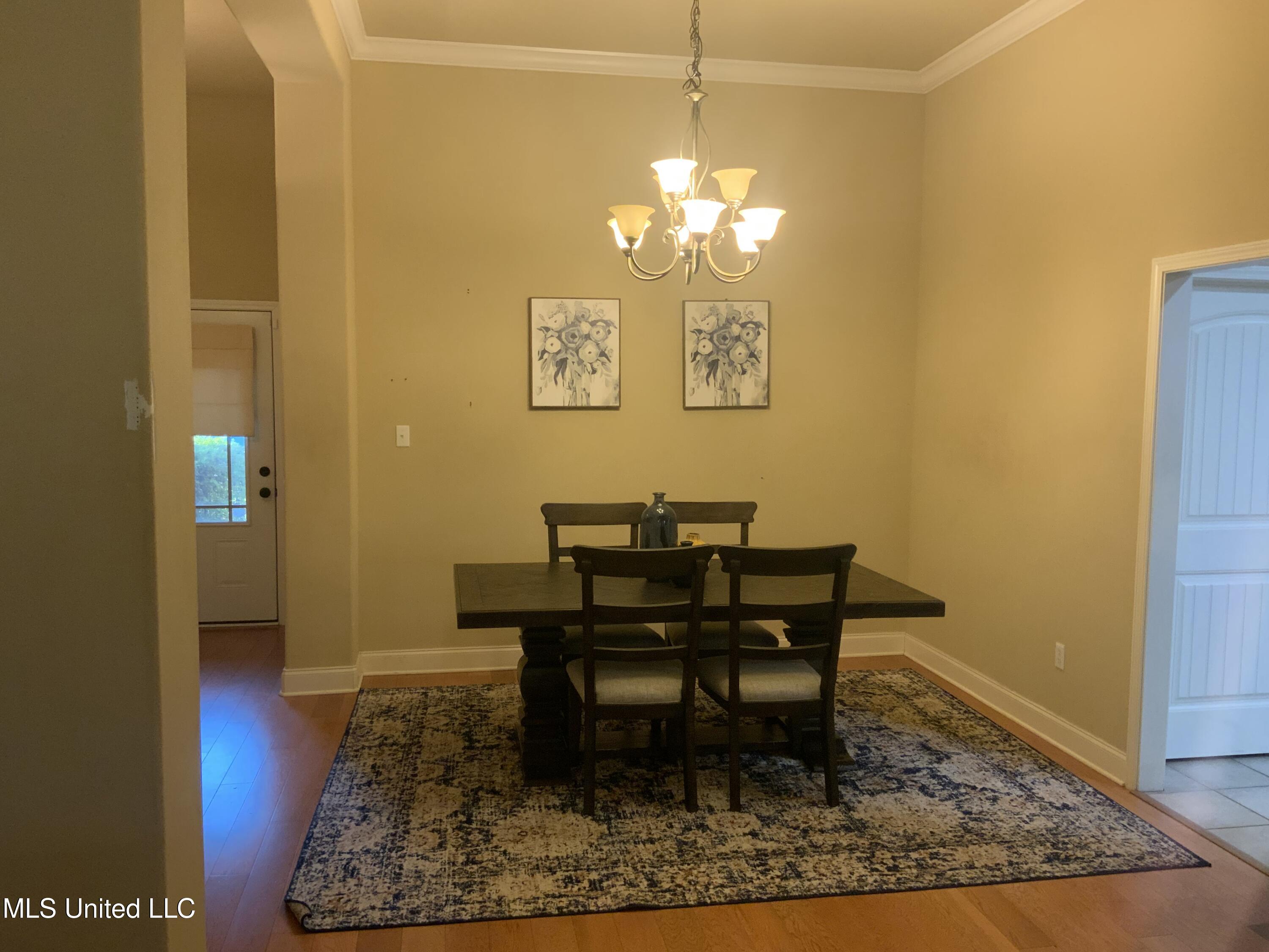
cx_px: 634
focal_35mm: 29
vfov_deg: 48.2
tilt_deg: -5.1
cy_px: 476
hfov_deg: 61.7
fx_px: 1063
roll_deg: -1.0
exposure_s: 1/60
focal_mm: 3
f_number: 1.8
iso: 200
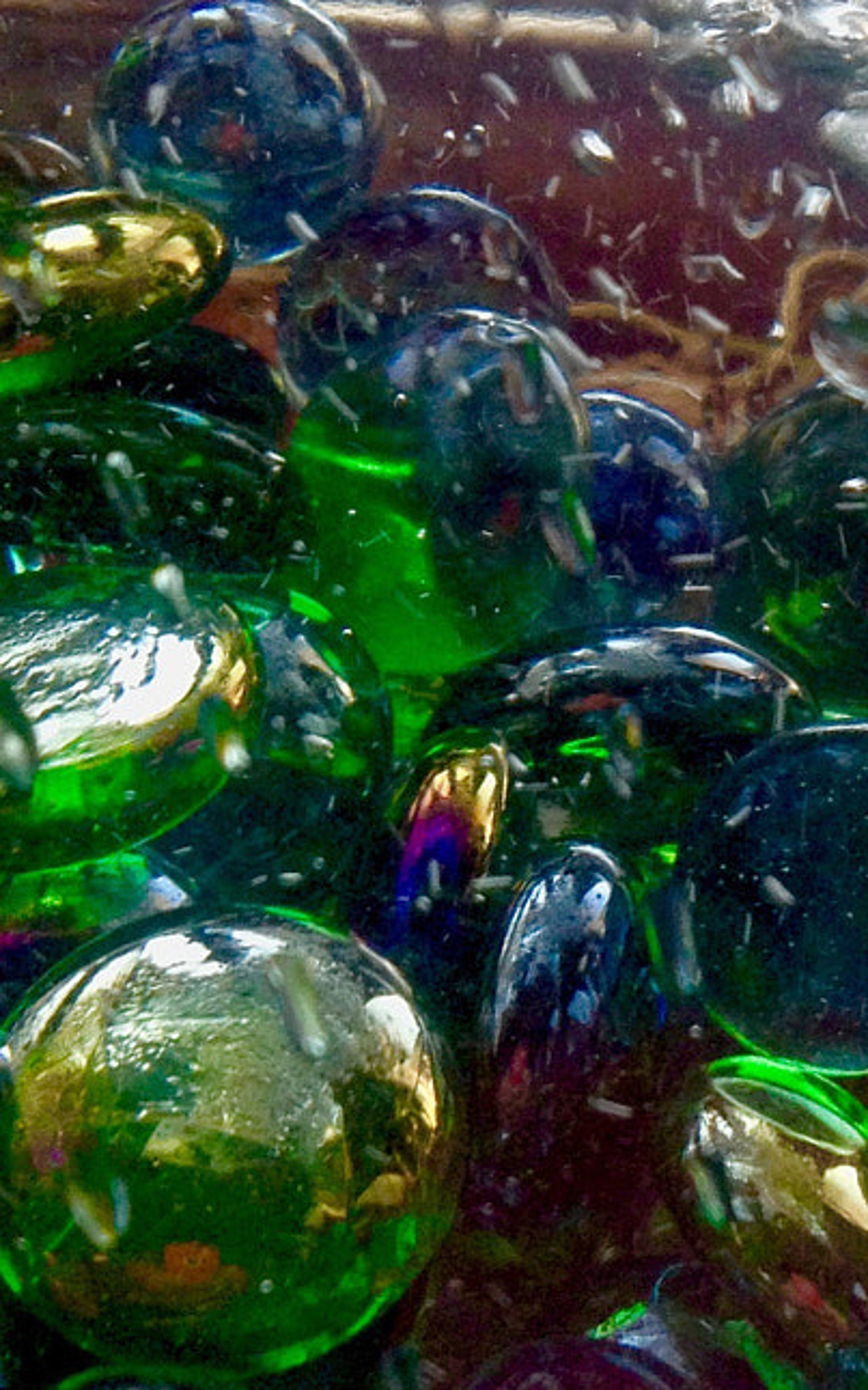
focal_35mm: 92
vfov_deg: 22.3
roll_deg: -1.0
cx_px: 872
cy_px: 306
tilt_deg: -14.1
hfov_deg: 14.0
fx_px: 3483
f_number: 2.4
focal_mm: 4.28
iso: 64
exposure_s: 1/120
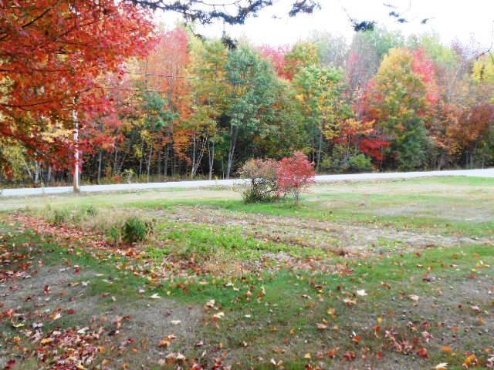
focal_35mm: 38
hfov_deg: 49.0
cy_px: 185
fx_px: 542
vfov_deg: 37.7
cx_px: 247
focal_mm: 6.8
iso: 80
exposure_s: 1/80
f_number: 4.2
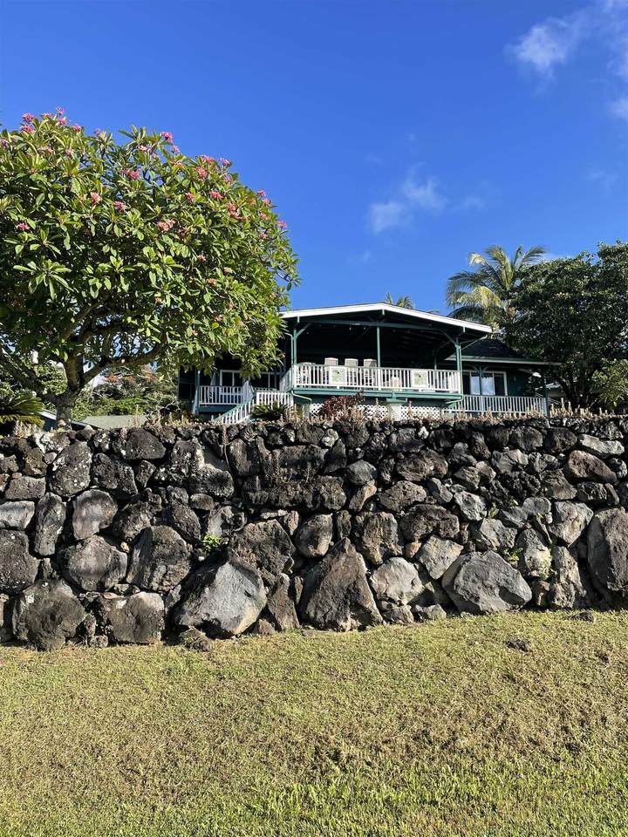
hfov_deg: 53.1
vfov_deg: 67.3
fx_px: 629
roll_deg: +1.0
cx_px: 314
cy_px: 418
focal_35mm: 26
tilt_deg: +9.4
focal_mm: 4.2
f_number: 1.6
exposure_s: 1/1289
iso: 32
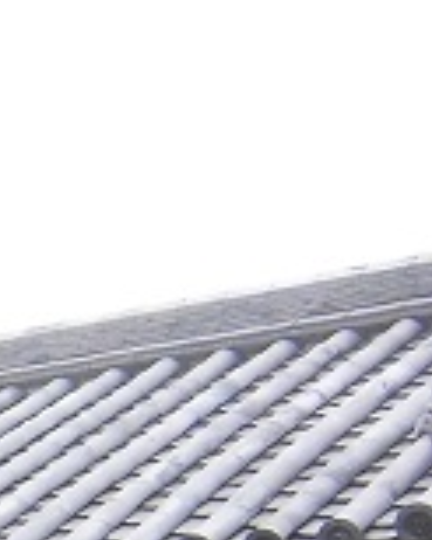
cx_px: -924
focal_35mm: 132
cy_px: 1027
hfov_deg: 9.1
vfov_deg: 13.0
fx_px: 2112
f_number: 2.8
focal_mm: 4.7
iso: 100
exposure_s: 1/320
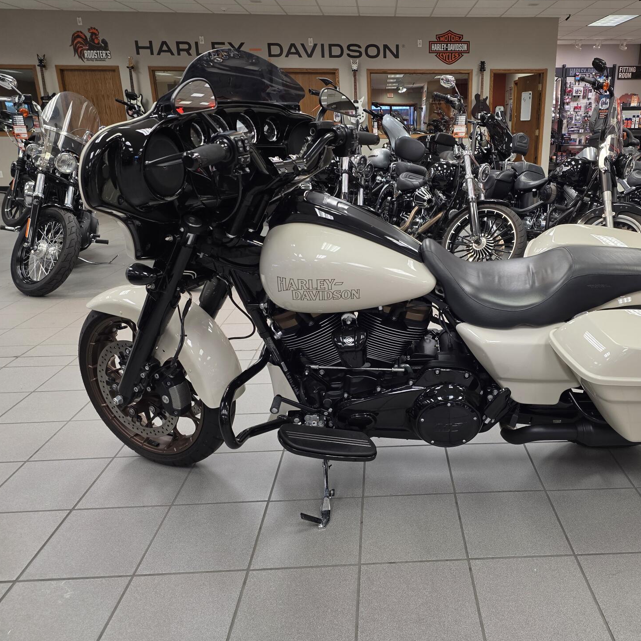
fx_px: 587
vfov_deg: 57.3
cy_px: 325
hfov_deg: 56.2
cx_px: 422
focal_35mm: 28
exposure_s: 1/120
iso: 200
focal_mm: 6.25
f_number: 1.7
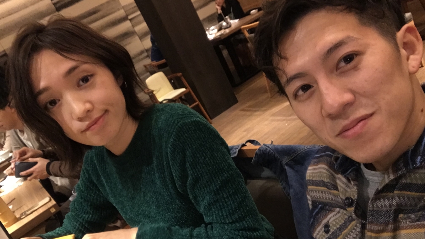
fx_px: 394
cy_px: 158
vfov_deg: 33.5
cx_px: 213
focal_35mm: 35
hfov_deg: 56.6
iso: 200
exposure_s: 1/20
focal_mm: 2.87
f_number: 2.2
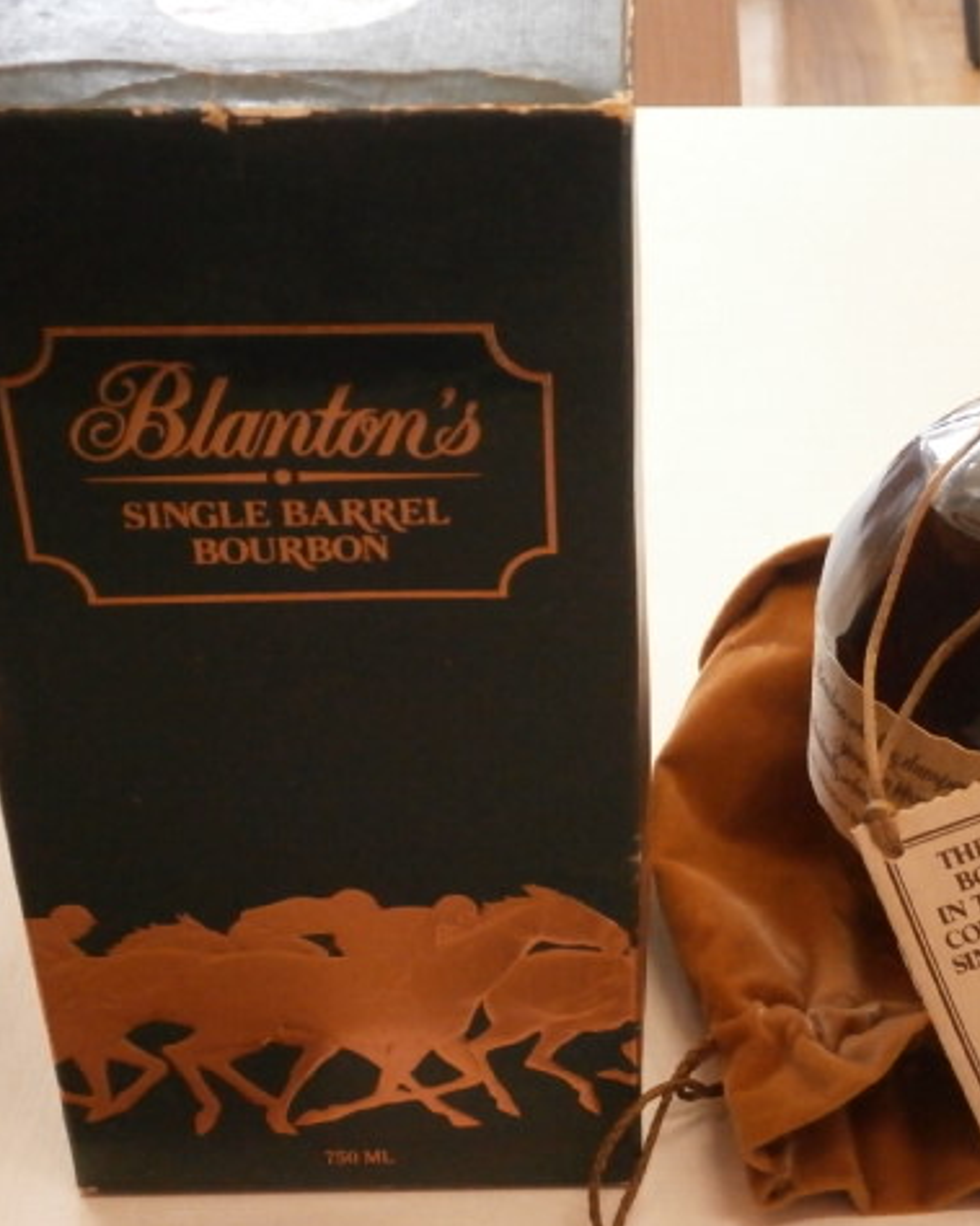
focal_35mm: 62
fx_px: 2249
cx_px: 659
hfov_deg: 24.5
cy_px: 616
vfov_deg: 30.5
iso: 800
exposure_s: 1/100
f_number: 3.4
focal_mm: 8.3
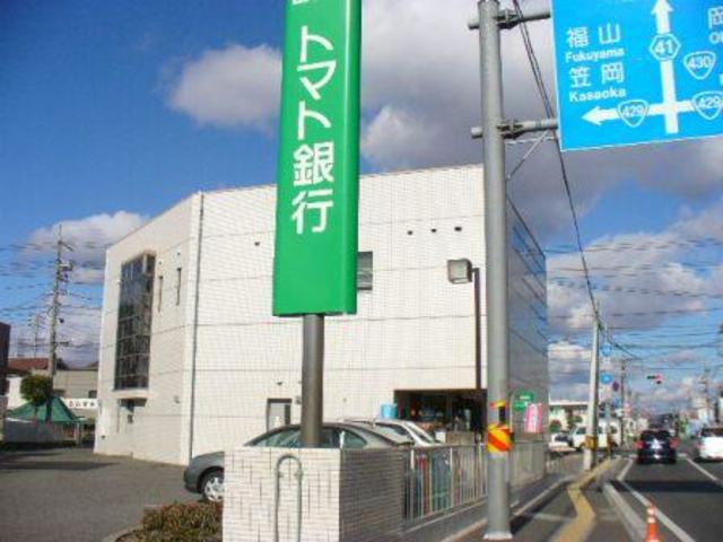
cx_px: 362
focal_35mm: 37
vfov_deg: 38.7
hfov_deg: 50.1
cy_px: 271
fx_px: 773
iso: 100
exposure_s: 1/800
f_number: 5.6
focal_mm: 6.1
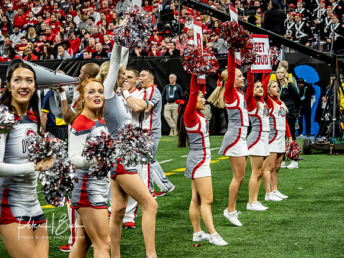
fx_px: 1103
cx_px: 191
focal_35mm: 111
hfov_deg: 17.7
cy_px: 115
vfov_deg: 13.3
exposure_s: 1/1000
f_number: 2.8
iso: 1600
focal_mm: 50
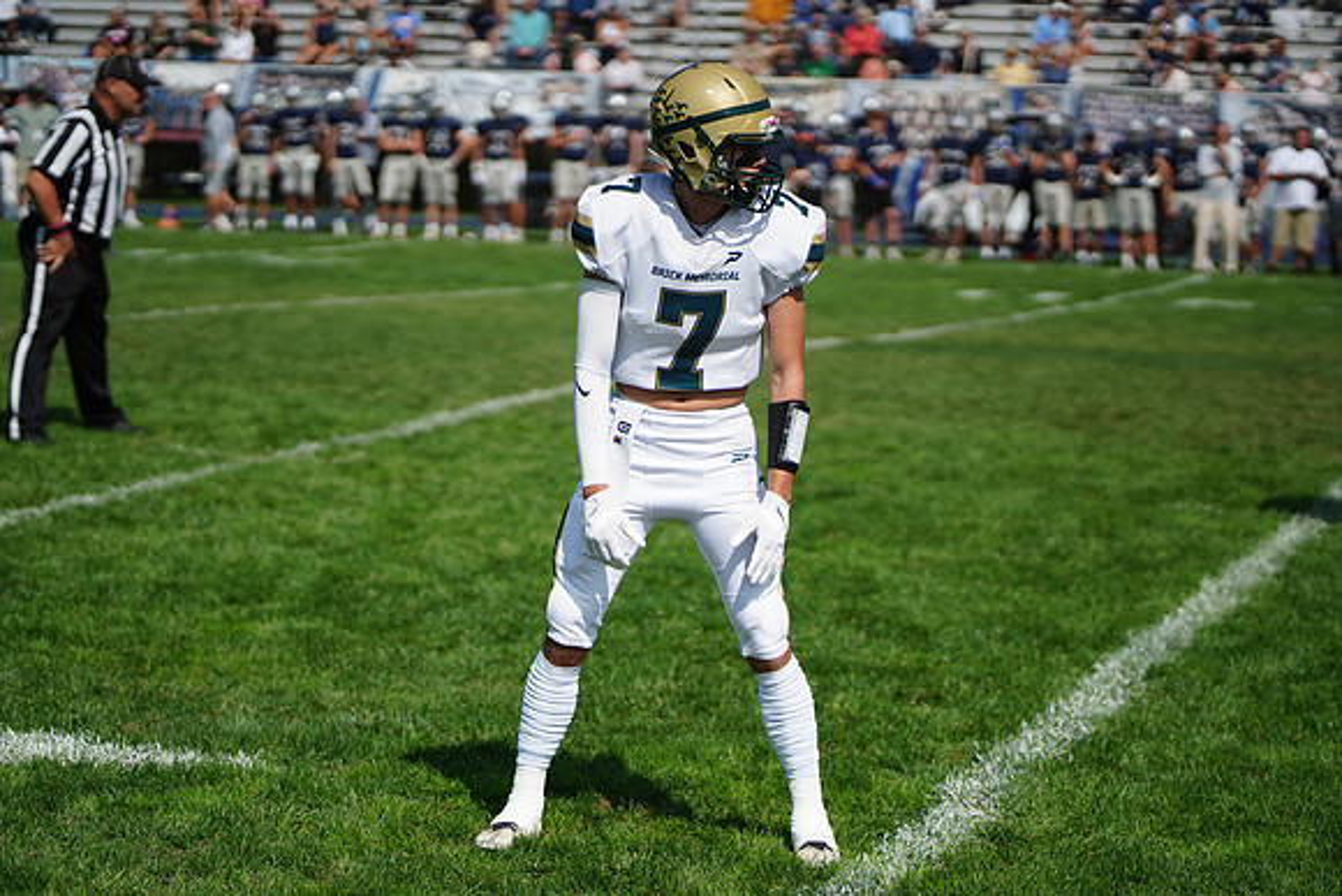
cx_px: 671
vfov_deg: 11.4
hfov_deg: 17.1
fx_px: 4474
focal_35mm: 120
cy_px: 448
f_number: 2.8
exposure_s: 1/8000
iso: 400
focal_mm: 120
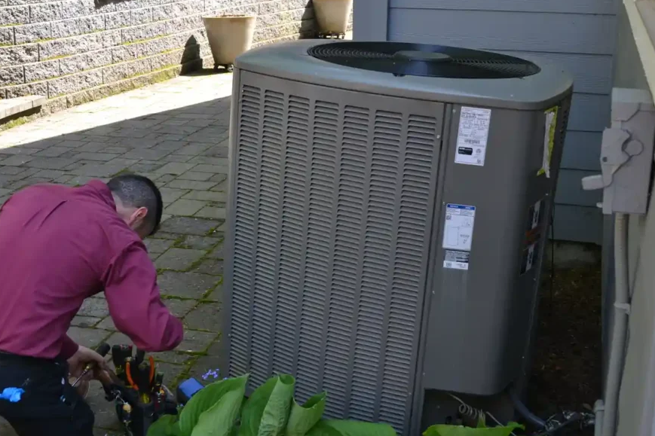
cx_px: 284
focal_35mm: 53
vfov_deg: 25.5
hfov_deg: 37.5
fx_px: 964
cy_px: 218
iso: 360
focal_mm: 30
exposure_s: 1/125
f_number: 5.6
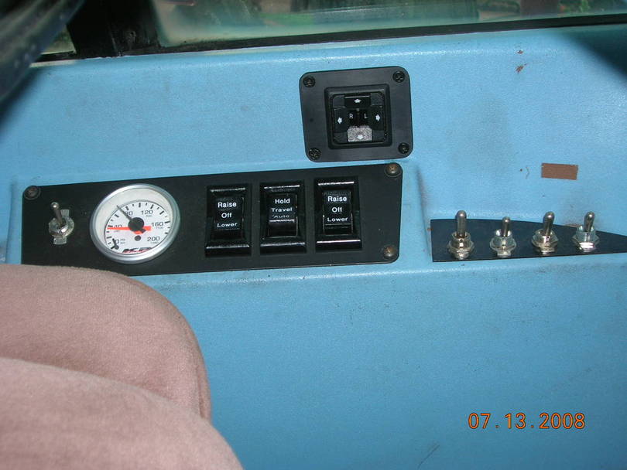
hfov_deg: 35.5
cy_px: 235
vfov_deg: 27.0
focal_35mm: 54
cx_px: 314
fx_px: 978
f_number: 3.4
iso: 50
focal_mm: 9
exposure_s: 1/60.1
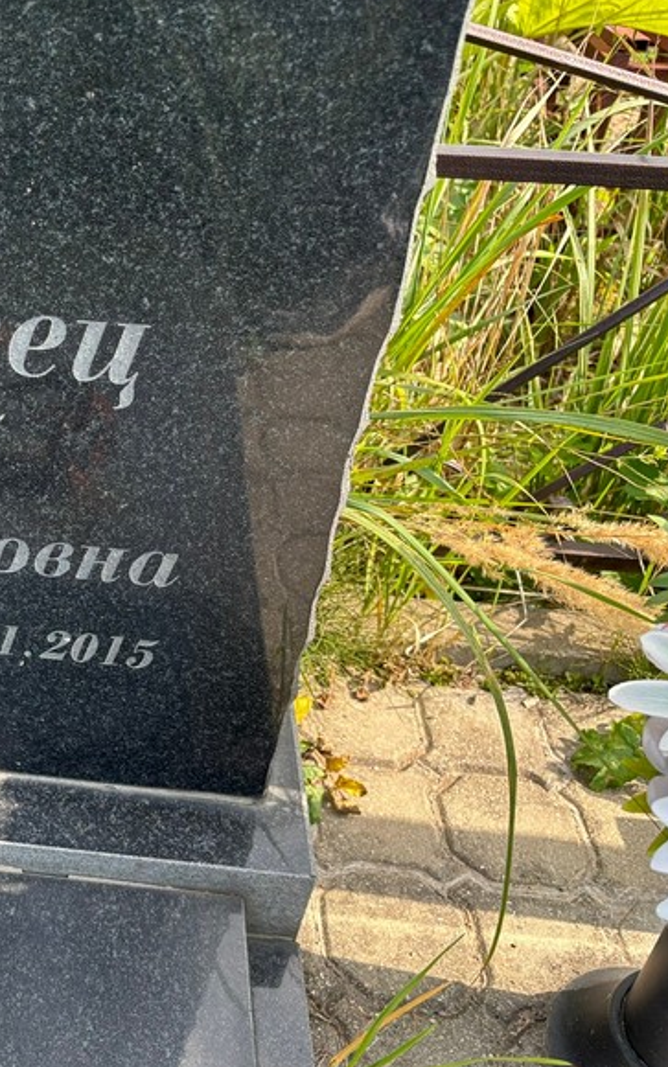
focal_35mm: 38
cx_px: -29
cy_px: 543
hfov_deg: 30.7
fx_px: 1106
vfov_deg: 51.5
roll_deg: +0.4
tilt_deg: -43.3
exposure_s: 1/462
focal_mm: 5.96
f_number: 1.6
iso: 50
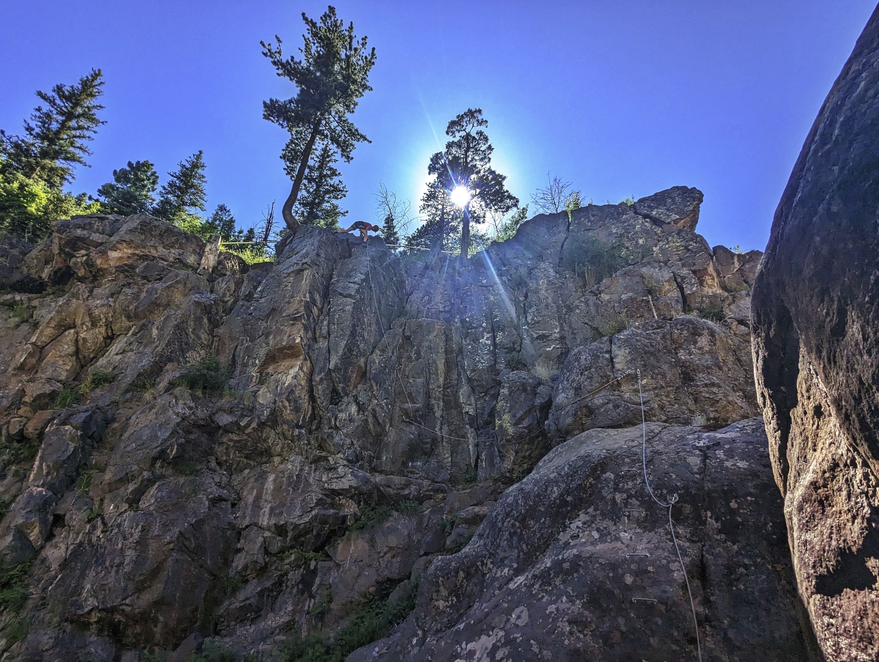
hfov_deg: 94.4
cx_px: 440
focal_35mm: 16
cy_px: 331
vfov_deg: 78.2
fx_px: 407
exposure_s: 1/1081
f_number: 2.2
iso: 41
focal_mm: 2.35
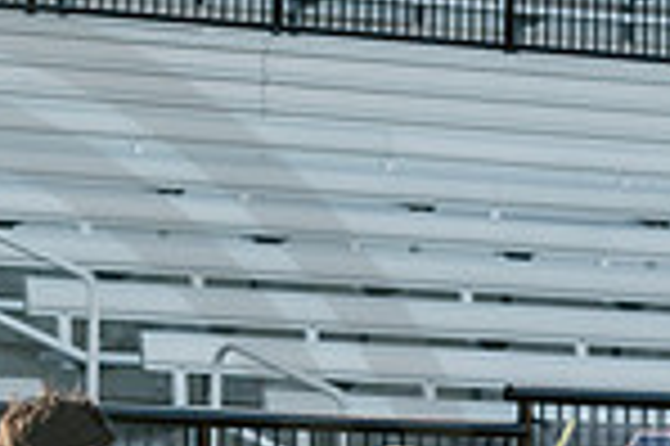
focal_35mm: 452
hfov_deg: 4.5
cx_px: -265
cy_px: 741
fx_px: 8403
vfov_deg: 3.0
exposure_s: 1/1000
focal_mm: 116
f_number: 6.3
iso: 1250
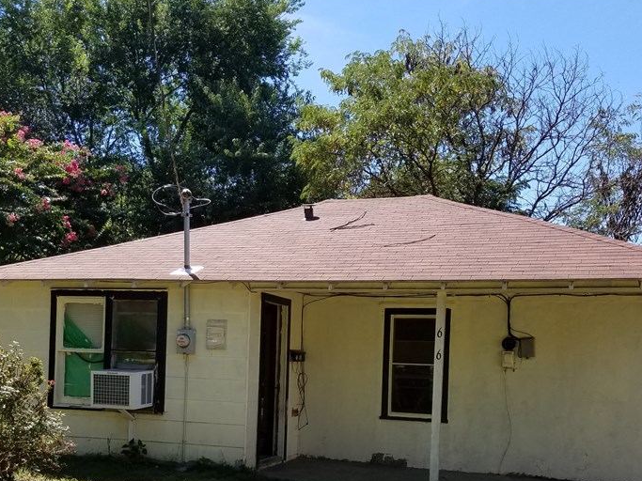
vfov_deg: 36.1
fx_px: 723
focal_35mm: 39
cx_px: 326
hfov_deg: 47.9
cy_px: 349
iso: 50
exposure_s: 1/1488
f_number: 1.7
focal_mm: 4.2
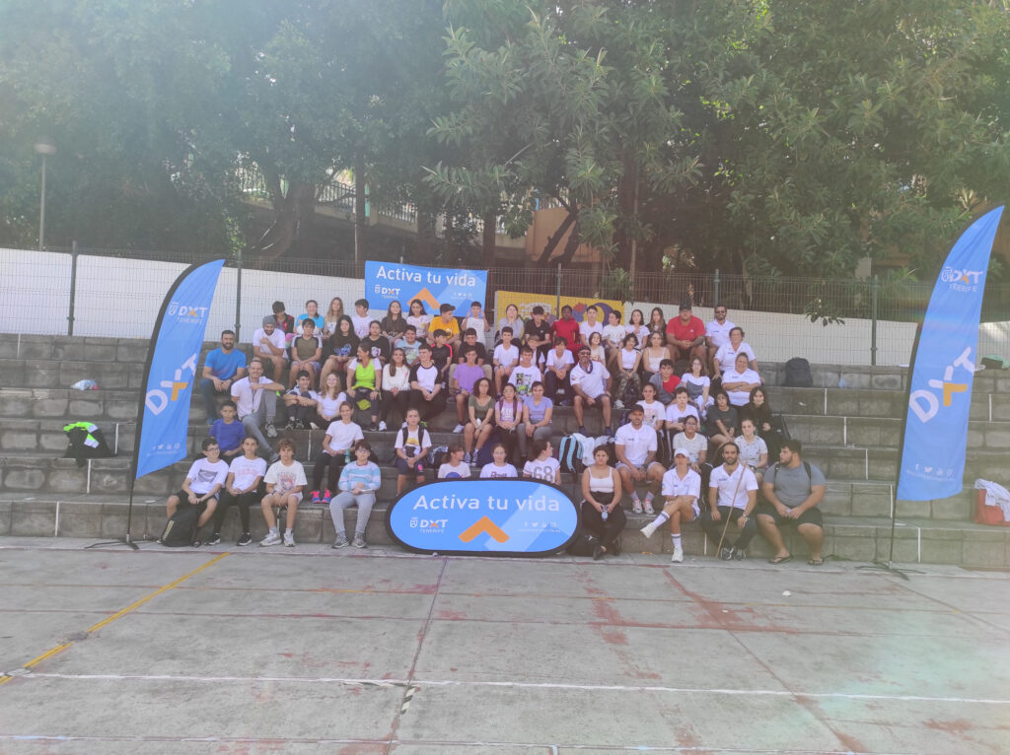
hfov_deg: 69.4
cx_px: 505
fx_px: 729
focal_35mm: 25
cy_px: 378
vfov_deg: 54.8
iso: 100
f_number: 1.89
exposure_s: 1/419
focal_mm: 5.43
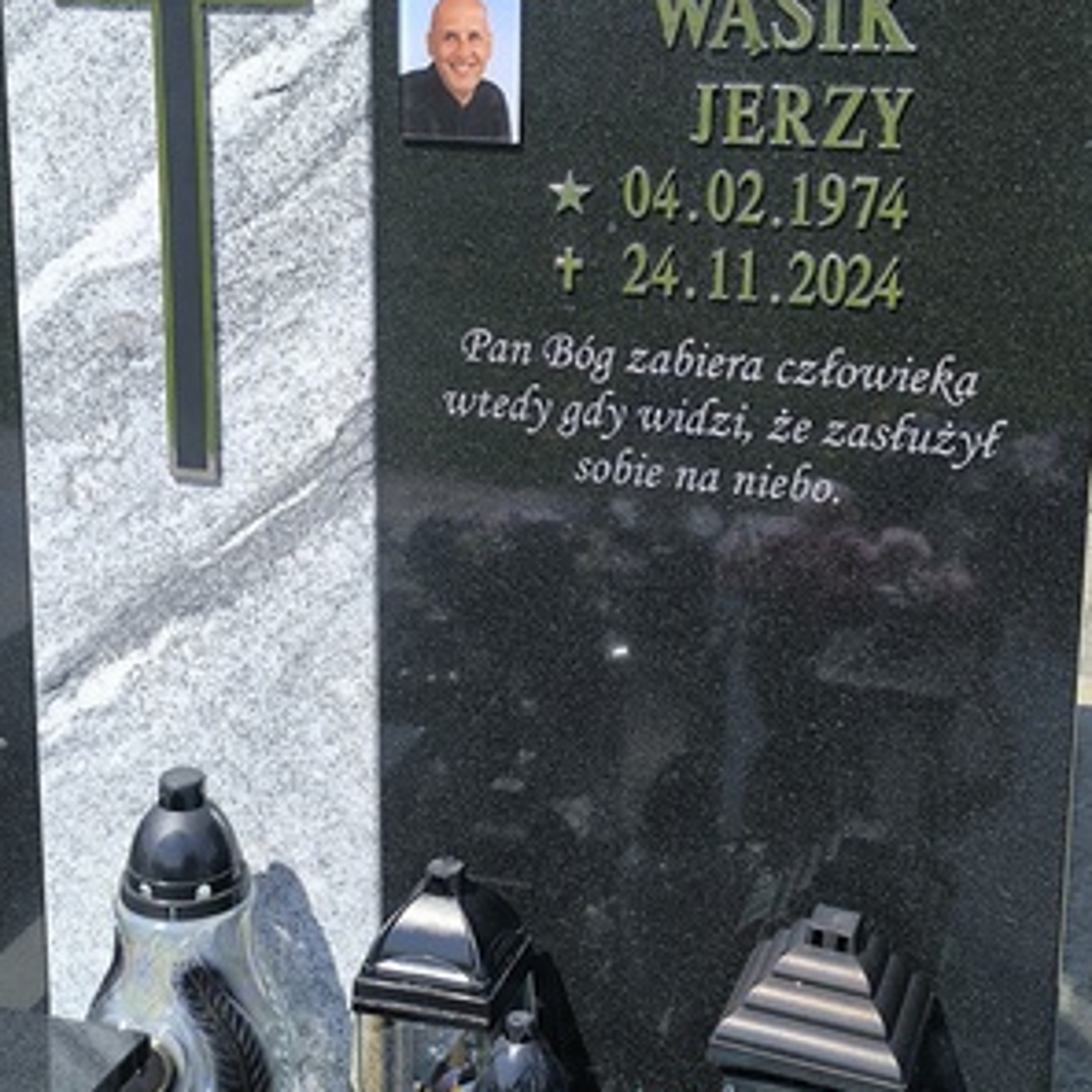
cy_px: 358
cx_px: 539
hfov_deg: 30.6
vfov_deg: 30.3
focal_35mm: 56
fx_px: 1999
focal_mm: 6.14
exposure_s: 1/677
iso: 50
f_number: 1.65
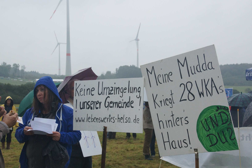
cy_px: 84
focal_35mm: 68
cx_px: 126
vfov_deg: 20.2
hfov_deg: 29.9
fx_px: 472
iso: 800
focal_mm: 45
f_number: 8
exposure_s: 1/750
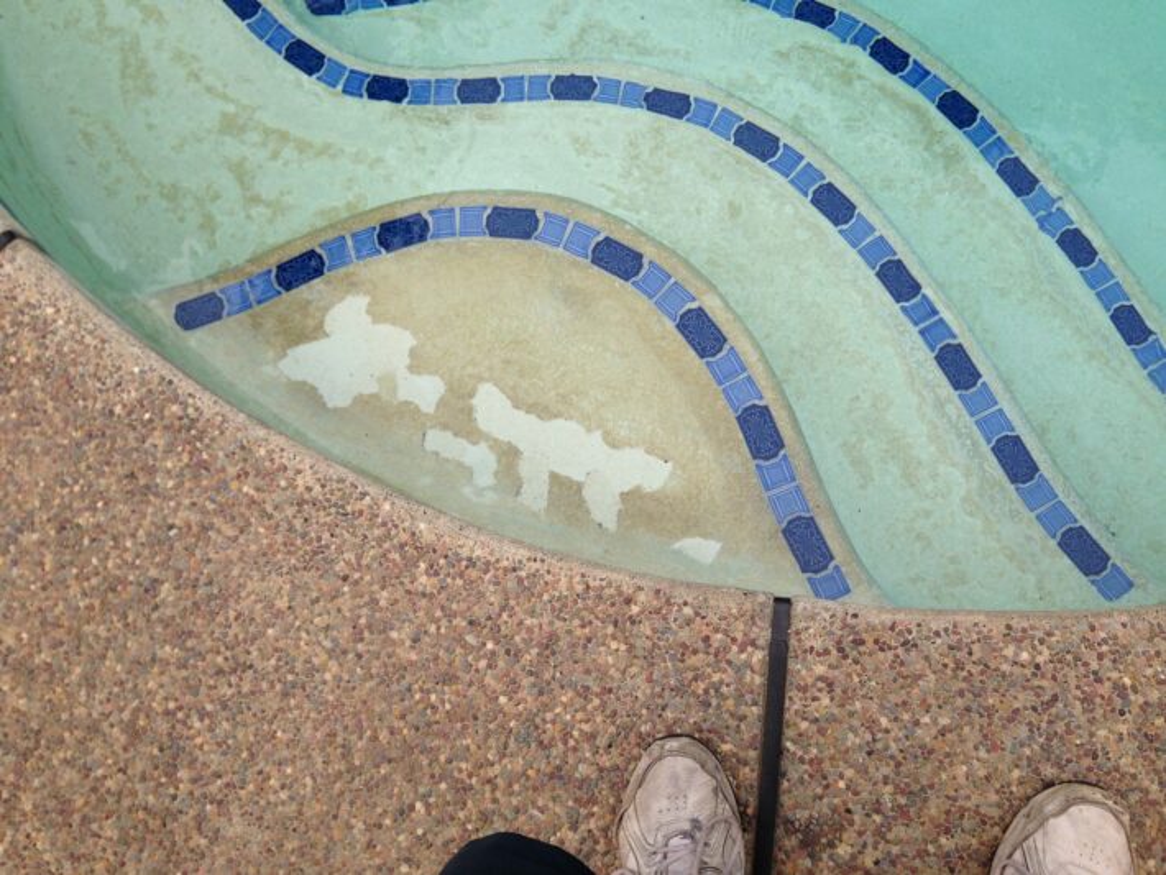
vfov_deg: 43.0
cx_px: 583
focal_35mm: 33
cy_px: 438
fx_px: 1112
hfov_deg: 55.3
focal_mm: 4.12
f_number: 2.4
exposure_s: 1/874
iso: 50
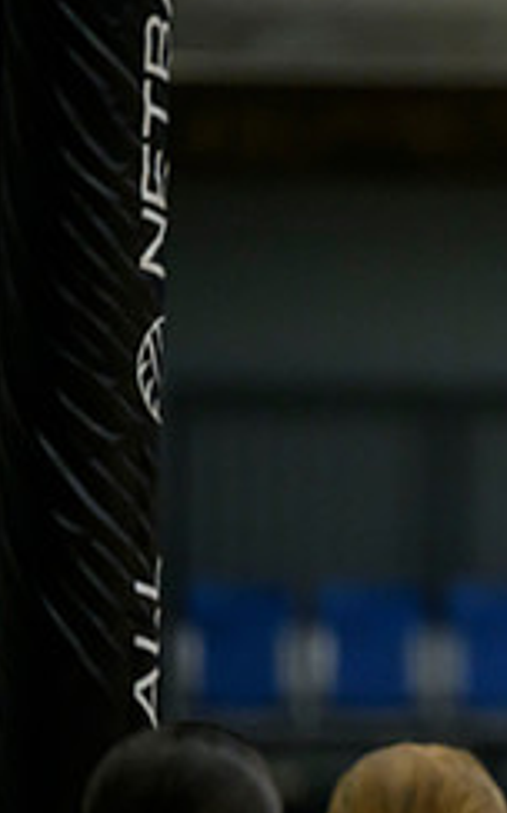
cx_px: 904
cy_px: 551
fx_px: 10748
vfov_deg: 4.3
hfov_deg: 2.7
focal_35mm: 485
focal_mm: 200
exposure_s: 1/1000
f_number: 2.8
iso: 5000
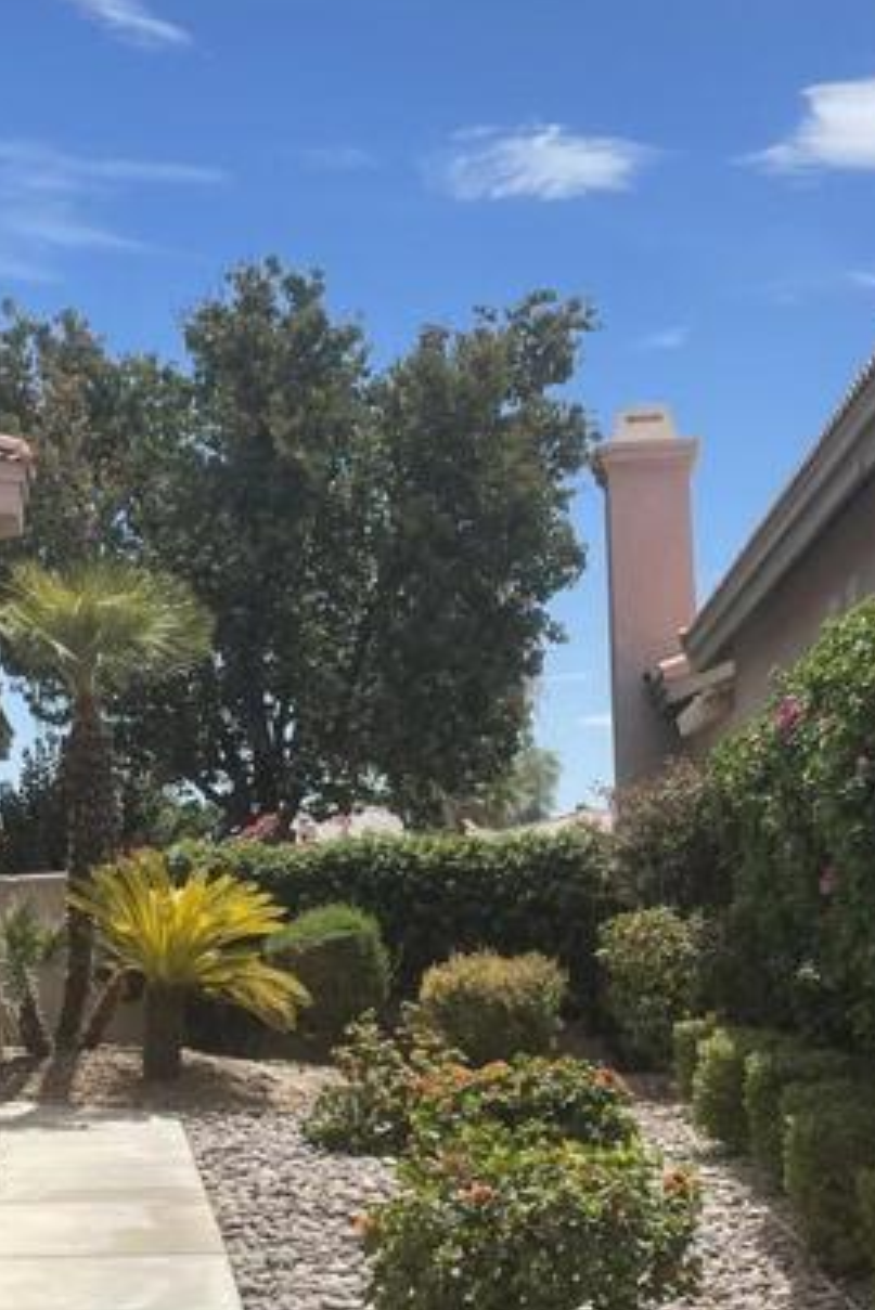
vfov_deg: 30.2
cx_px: -13
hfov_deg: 20.0
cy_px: 904
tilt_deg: +1.1
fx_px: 2404
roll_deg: +2.5
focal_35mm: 66
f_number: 1.6
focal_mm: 5.1
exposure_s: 1/4202
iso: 32
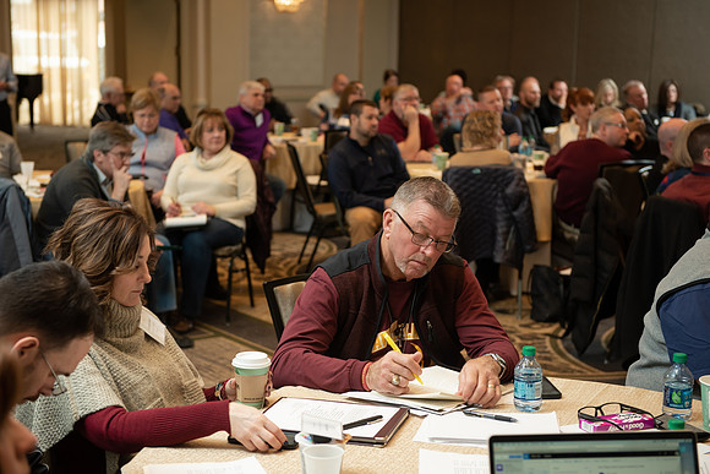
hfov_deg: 33.4
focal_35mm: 60
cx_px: 355
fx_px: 1184
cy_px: 237
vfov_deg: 22.6
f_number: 4
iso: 800
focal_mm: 60
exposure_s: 1/80
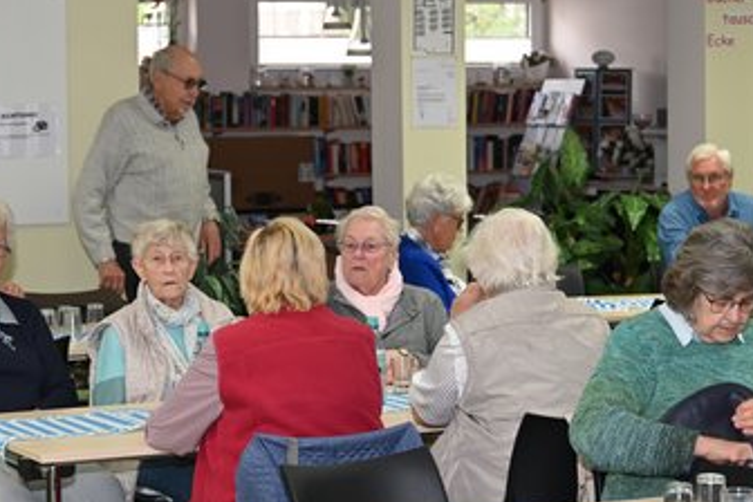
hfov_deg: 17.8
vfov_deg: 11.9
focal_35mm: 115
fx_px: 2405
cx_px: 276
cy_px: 297
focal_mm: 84
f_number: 6
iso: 900
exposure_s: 1/60
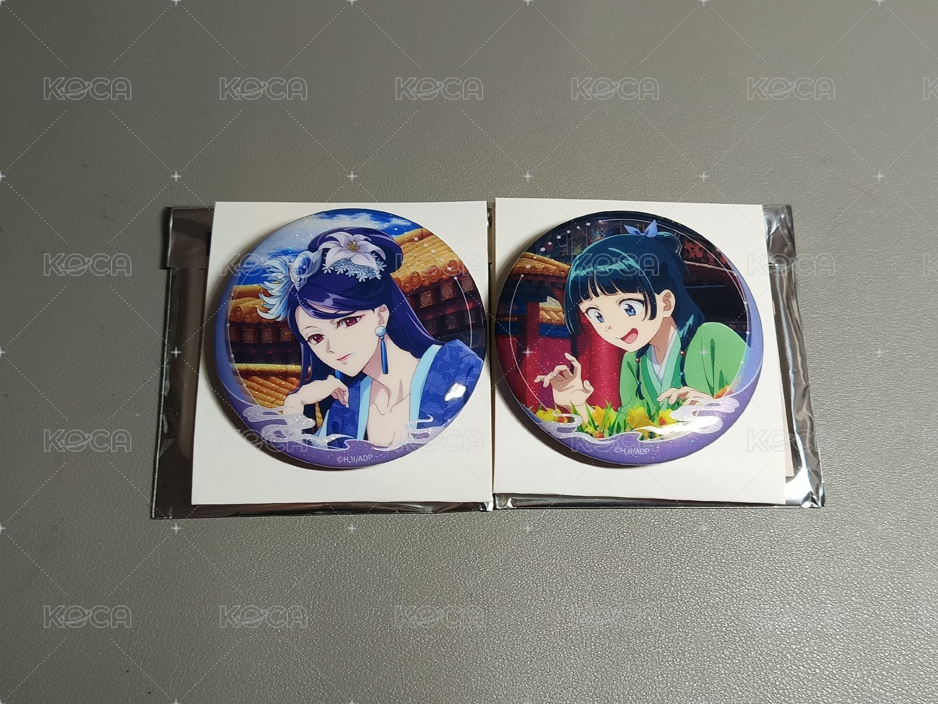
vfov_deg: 36.8
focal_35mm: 39
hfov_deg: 47.9
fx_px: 1057
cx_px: 469
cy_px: 352
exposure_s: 1/60
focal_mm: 5.24
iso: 400
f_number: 1.75
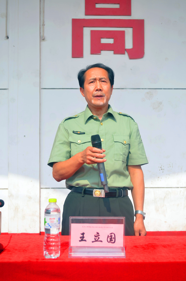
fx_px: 374
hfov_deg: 28.0
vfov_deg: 41.2
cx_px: 93
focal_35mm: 48
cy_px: 140
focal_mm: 32
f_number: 4.8
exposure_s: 1/320
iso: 100
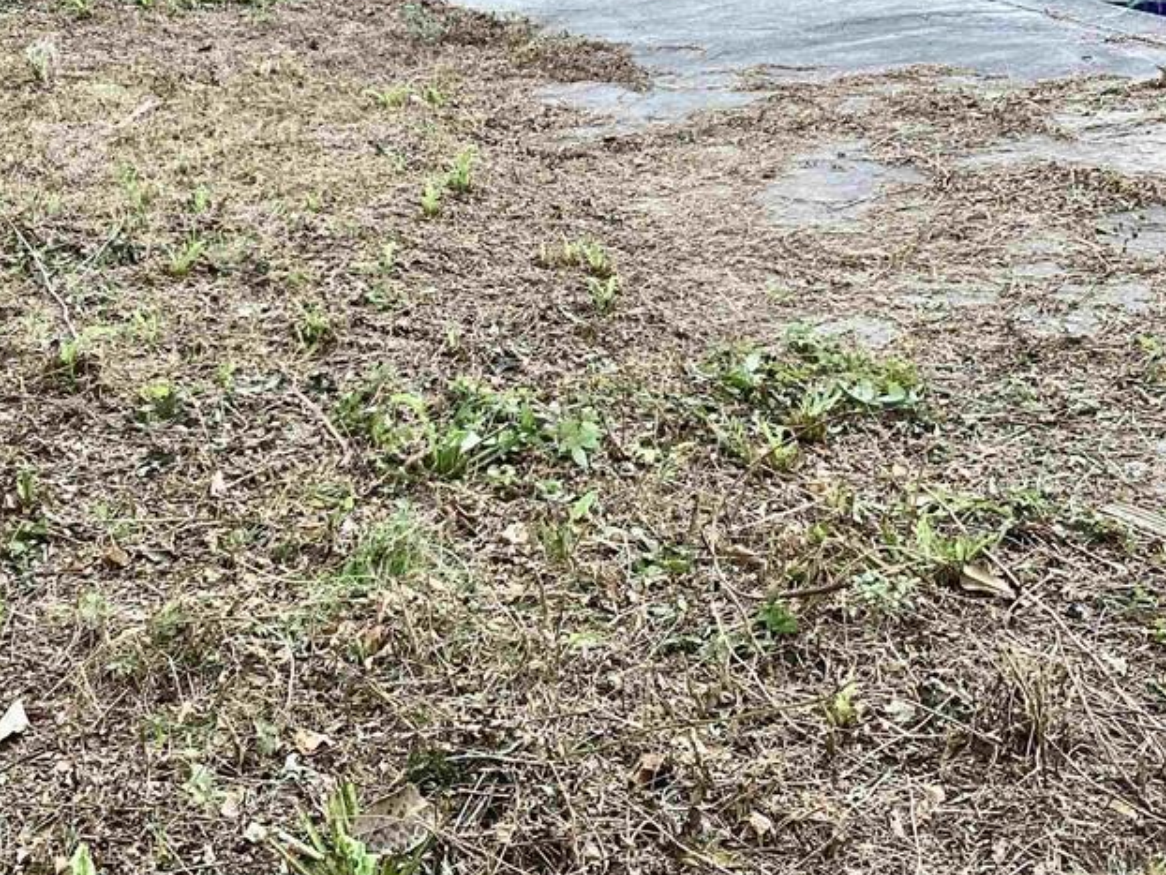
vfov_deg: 28.3
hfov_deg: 37.4
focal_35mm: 51
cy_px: 244
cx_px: 497
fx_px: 1719
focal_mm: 3.3
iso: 32
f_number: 2.4
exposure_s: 1/100
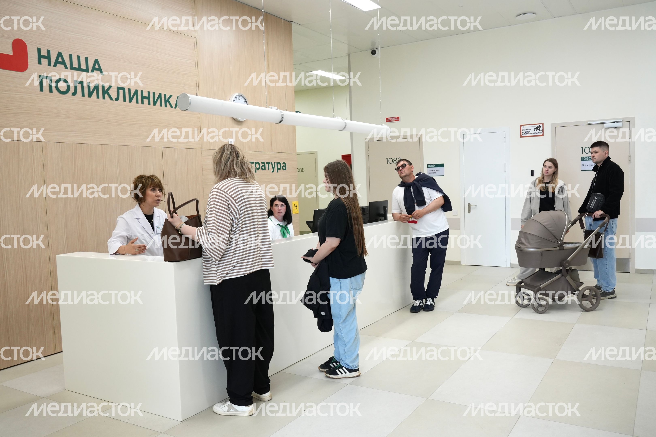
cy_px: 218
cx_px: 328
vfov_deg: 45.0
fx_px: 528
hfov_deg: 63.7
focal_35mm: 29
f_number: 5.6
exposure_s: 1/125
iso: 1250
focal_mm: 29
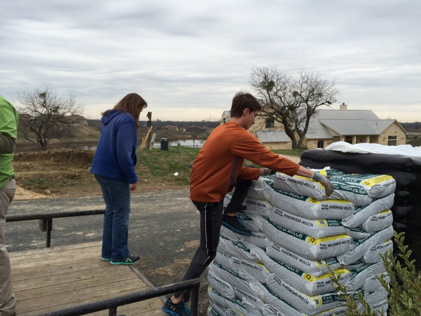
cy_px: 158
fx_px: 353
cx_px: 210
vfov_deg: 48.2
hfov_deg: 61.7
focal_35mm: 29
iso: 32
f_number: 2.2
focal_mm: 4.15
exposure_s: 1/760
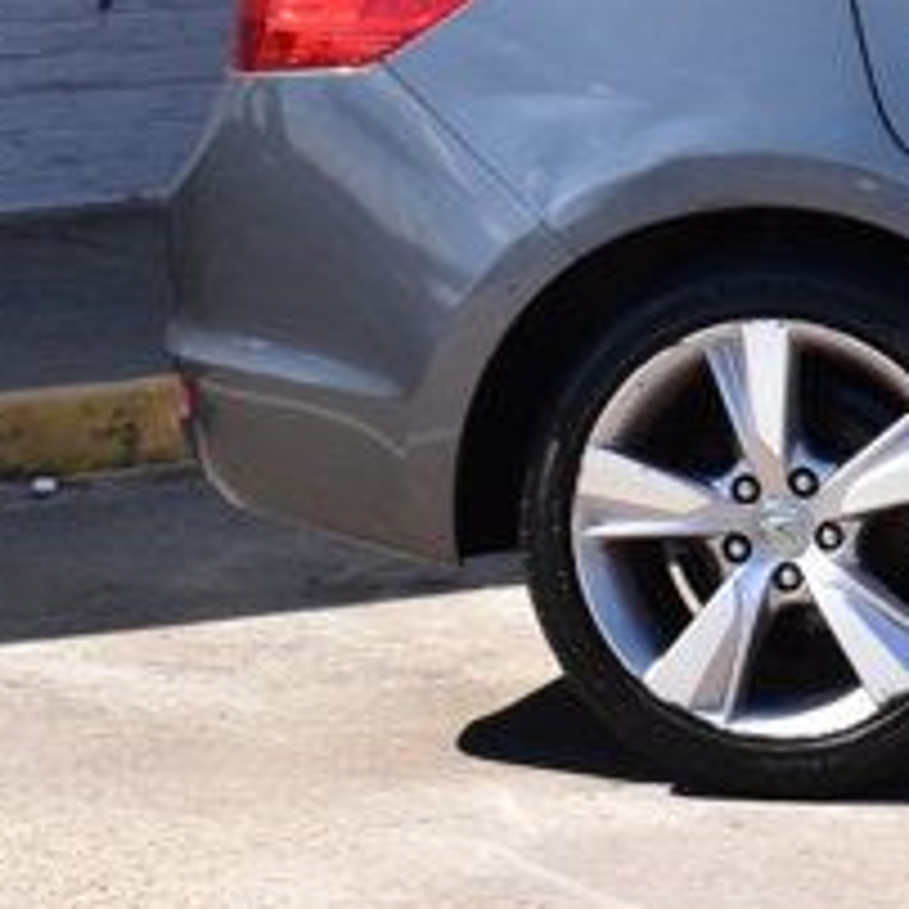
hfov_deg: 7.3
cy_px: -22
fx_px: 6719
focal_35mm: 226
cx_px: 2128
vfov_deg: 7.7
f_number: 11
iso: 400
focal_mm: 35
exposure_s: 1/400
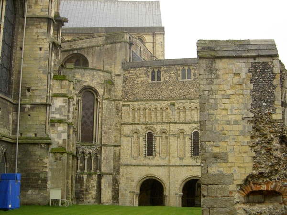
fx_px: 365
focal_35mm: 44
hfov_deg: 42.9
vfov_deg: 32.9
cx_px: 144
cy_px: 108
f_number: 2.9
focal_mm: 9
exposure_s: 1/125
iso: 200
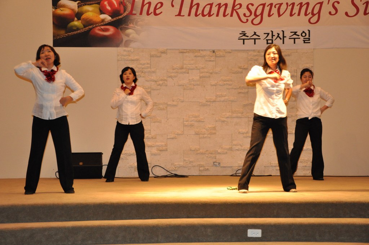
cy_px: 122
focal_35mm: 68
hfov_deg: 29.9
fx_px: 691
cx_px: 184
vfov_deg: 20.1
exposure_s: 1/60
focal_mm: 45
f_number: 4.8
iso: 1600
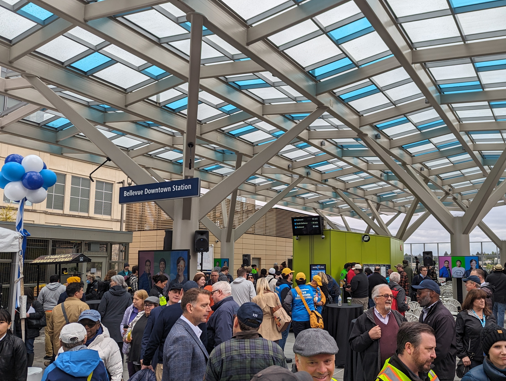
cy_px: 203
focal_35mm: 30
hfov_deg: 59.4
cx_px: 307
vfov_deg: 46.8
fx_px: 439
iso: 34
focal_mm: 6.81
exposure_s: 1/369
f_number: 1.85
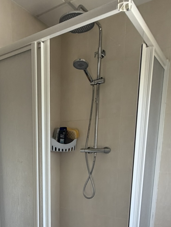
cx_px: 42
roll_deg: +2.4
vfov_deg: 49.5
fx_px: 224
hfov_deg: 40.5
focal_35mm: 34
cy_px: 193
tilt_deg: -10.8
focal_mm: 2.22
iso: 160
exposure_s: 1/121
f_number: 2.2
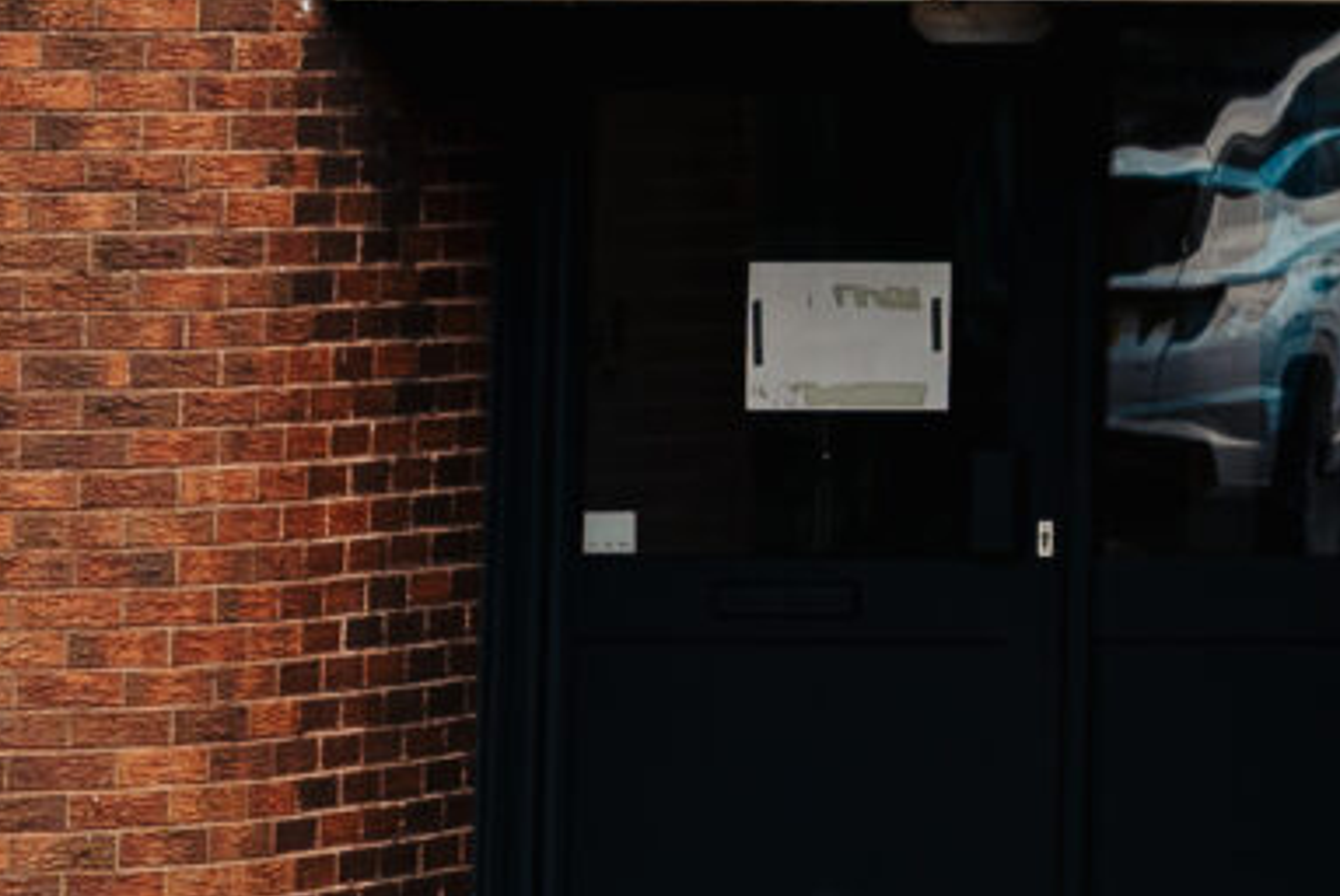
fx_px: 12441
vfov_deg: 4.1
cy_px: -782
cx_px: 4450
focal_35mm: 334
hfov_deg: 5.6
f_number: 3.5
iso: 100
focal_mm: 50
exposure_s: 1/1250
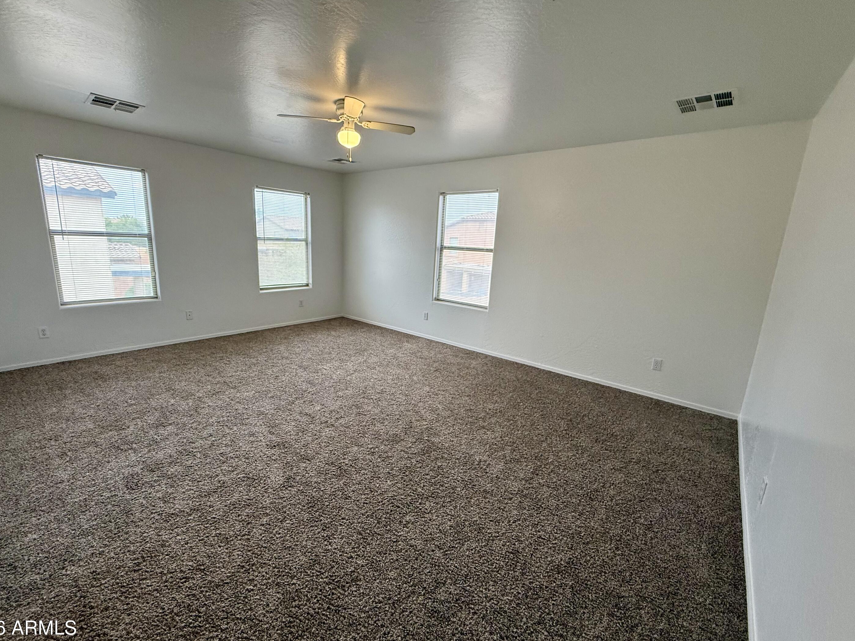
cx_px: 419
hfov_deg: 98.2
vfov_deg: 81.7
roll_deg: -2.5
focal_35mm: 15
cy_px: 316
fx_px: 370
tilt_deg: -10.5
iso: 250
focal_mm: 2.22
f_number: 2.2
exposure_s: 1/120
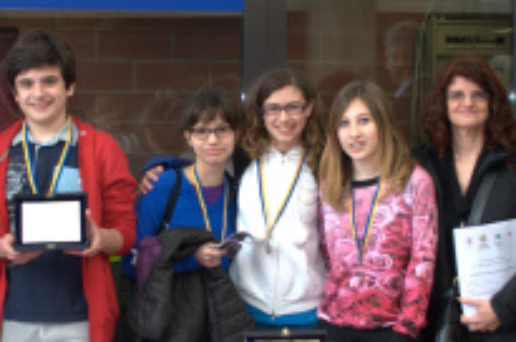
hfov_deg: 19.8
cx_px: 194
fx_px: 1474
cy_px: 176
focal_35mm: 103
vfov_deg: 13.2
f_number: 4
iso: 400
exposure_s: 1/60
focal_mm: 22
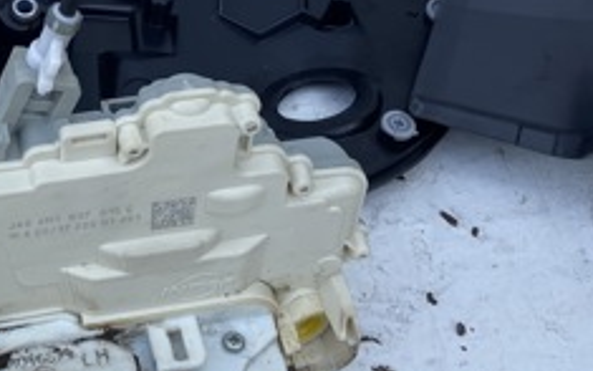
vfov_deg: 17.2
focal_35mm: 75
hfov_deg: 27.0
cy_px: 44
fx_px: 1212
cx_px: 129
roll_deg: -3.8
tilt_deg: -41.2
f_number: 1.8
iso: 32
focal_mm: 4.25
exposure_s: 1/552
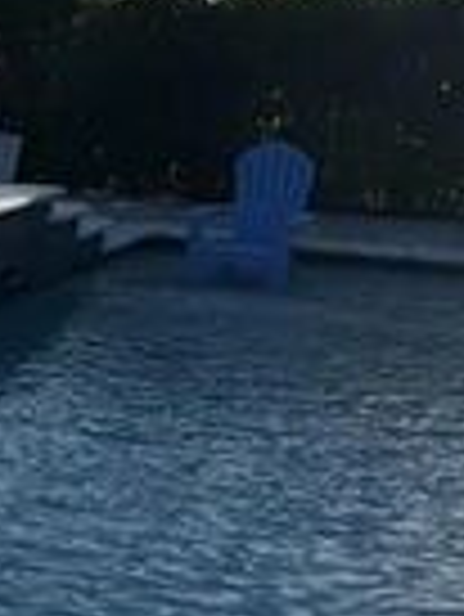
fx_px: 1552
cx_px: -72
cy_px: 56
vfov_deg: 21.9
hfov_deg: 16.4
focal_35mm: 87
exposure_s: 1/3906
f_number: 2.2
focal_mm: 2.22
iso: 50
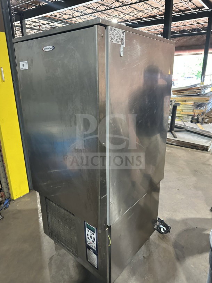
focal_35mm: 24
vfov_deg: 71.6
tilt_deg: -18.0
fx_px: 196
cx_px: 106
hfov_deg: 56.8
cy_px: 142
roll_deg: +0.5
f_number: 1.78
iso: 640
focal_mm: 6.86
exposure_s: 1/60
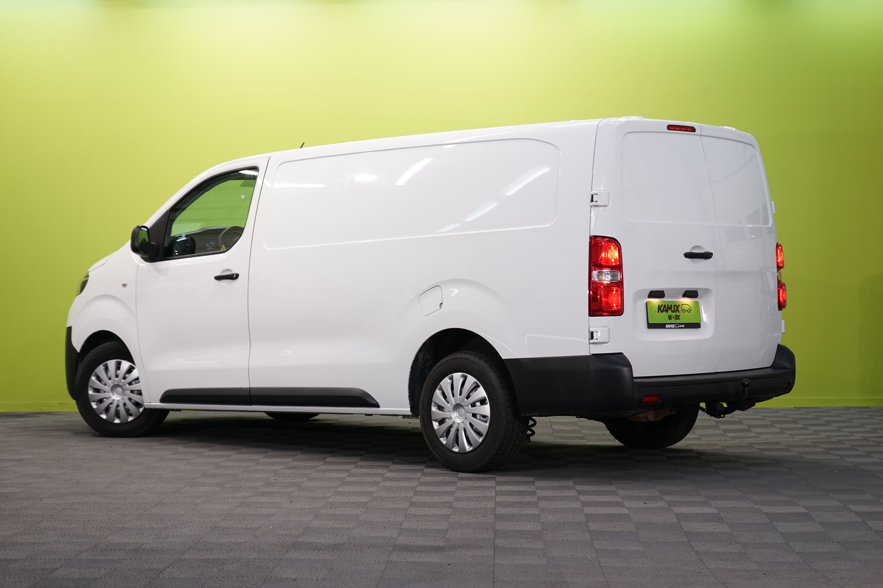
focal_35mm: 65
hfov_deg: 31.0
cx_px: 442
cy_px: 294
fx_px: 1594
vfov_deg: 20.9
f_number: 5.6
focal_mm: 65
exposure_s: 1/30
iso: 320
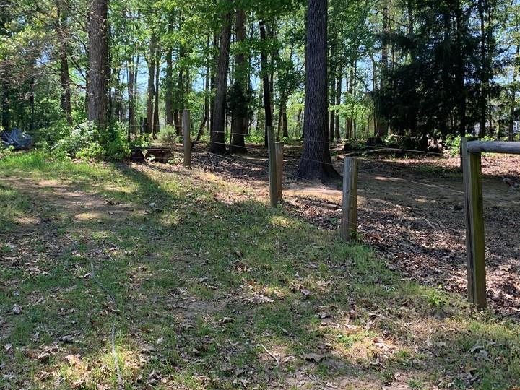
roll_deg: -2.0
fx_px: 556
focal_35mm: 37
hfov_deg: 49.7
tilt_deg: +0.7
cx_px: 196
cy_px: 137
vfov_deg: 38.3
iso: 25
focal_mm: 4.25
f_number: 1.8
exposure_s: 1/354
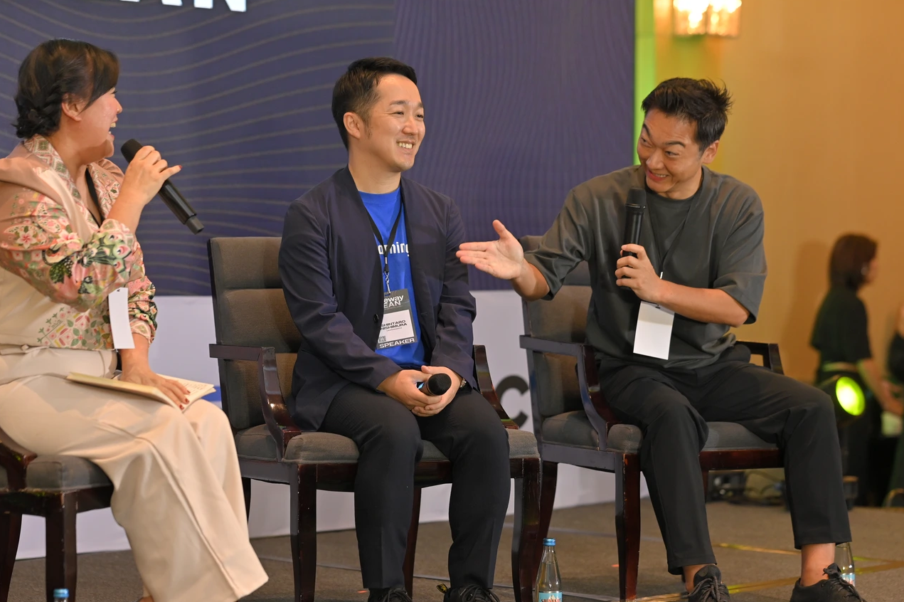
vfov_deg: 12.8
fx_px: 2685
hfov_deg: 19.1
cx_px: 406
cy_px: 346
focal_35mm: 107
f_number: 2.5
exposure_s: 1/200
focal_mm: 85
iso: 1000
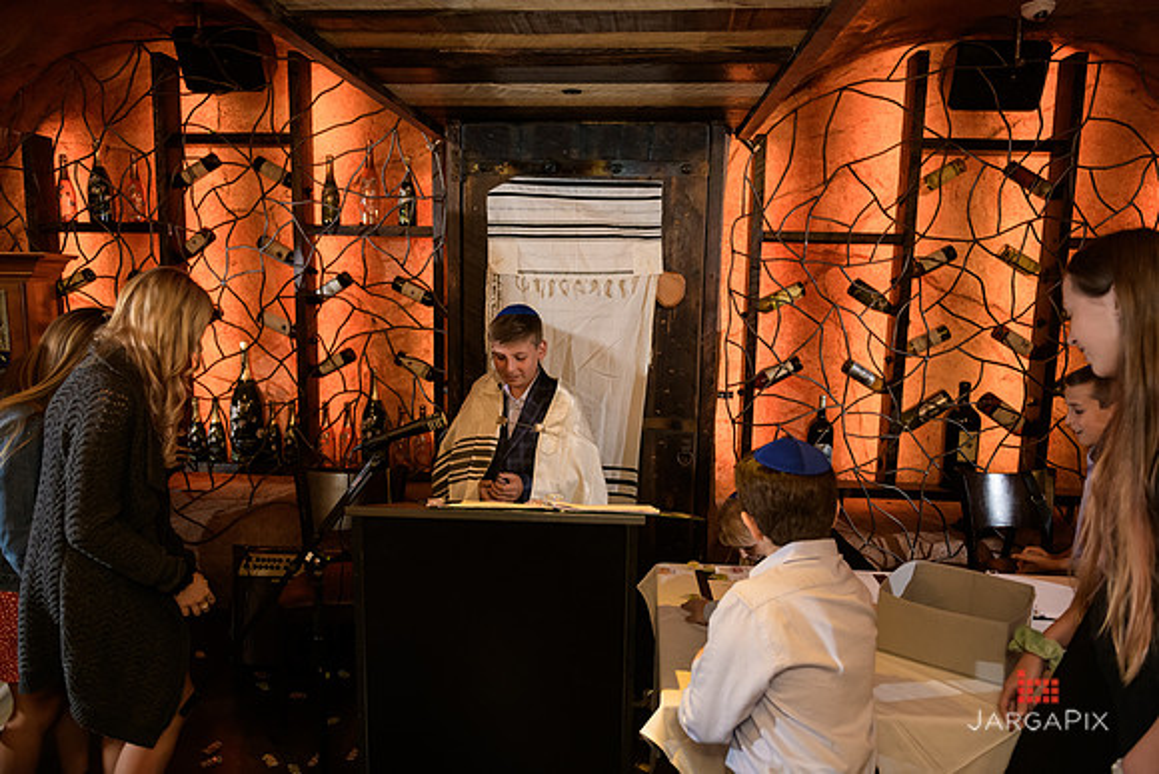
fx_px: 773
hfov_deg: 73.7
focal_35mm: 24
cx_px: 580
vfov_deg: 53.2
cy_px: 387
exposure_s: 1/125
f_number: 3.2
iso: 1600
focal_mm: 24
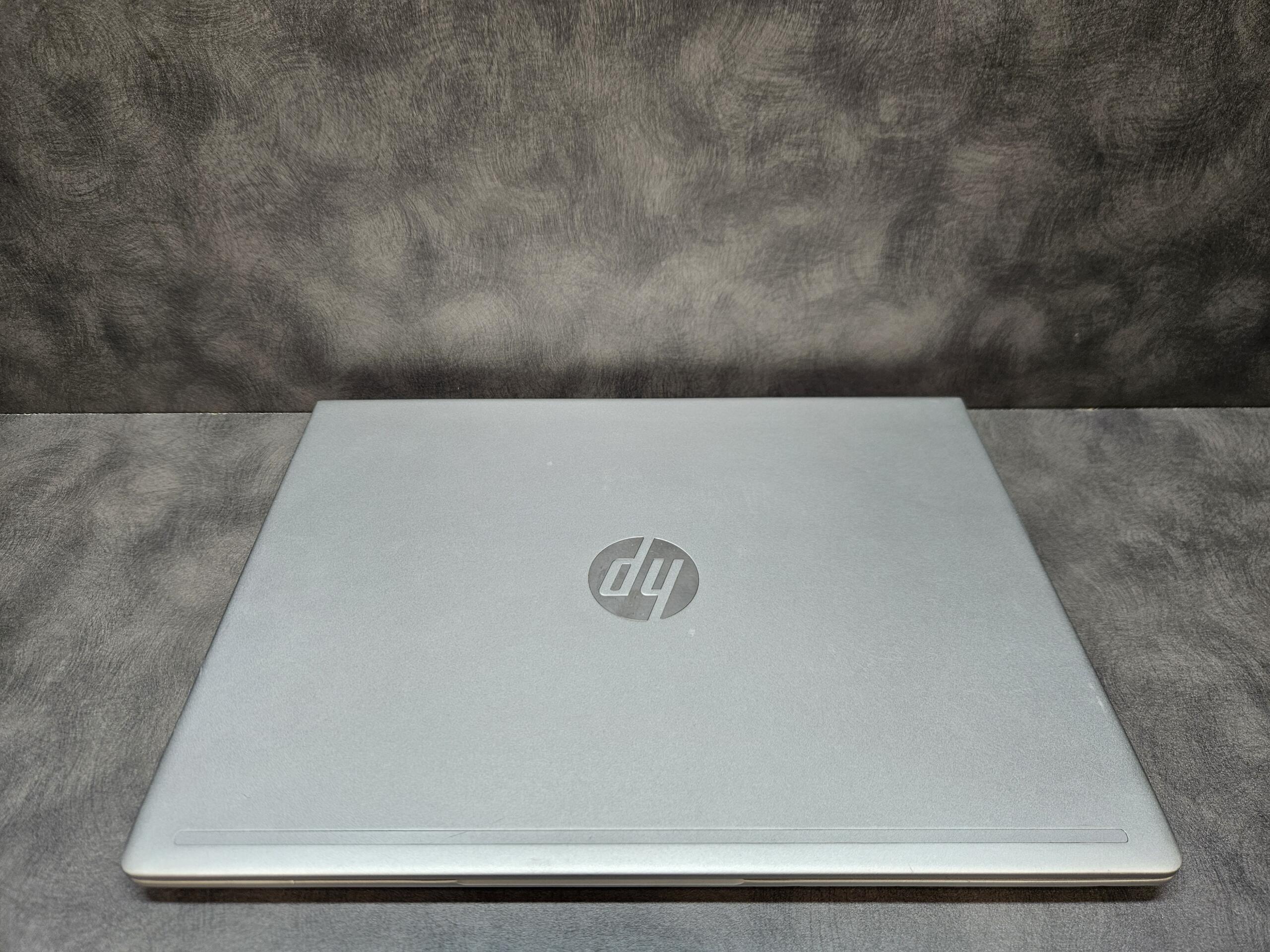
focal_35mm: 23
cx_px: 635
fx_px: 844
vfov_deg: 58.9
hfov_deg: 73.9
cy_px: 476
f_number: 1.8
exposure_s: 1/100
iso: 64
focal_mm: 5.4
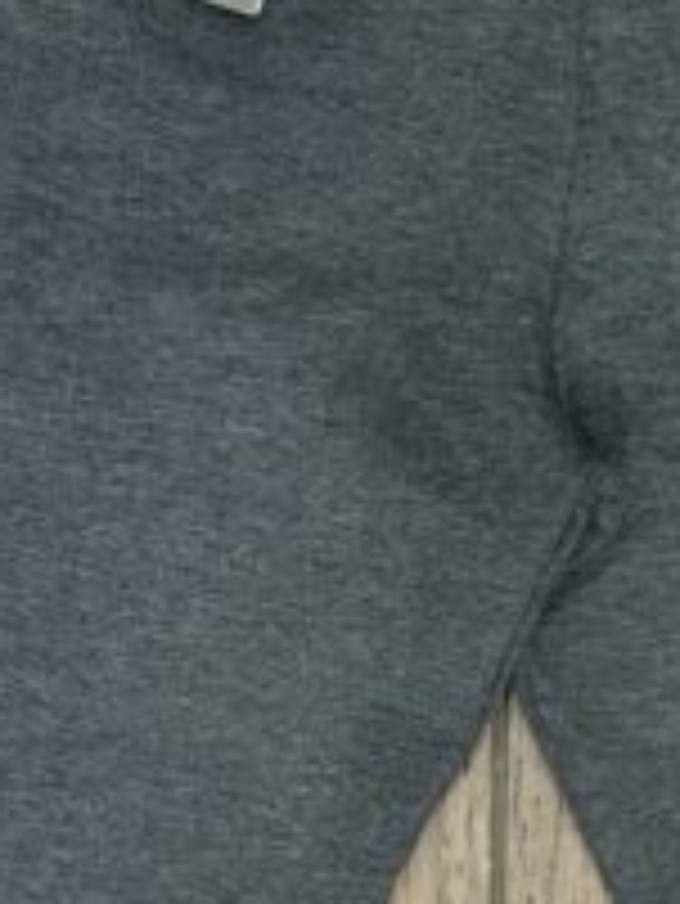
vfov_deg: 15.7
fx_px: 3192
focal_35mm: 122
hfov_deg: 12.1
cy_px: 976
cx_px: 585
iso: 125
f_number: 1.78
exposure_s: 1/50
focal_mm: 6.86
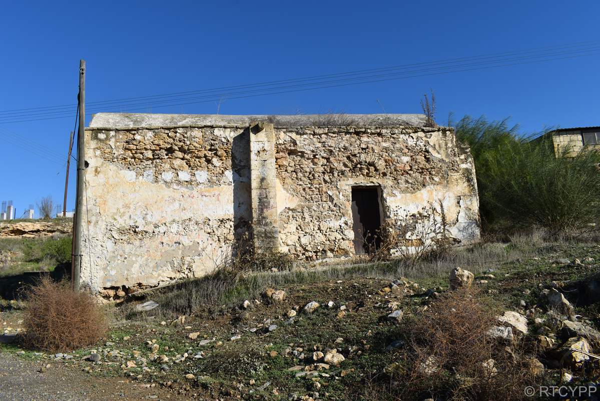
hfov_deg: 67.4
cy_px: 200
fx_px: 450
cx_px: 300
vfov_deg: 48.0
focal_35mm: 27
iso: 100
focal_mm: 18
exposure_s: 1/320
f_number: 9
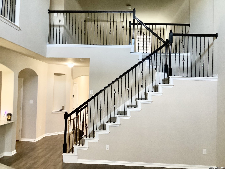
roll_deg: -2.2
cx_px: 112
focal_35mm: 31
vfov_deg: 45.4
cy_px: 84
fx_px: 201
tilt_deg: +1.9
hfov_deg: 58.4
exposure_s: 1/40
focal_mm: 3.3
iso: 320
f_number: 2.4
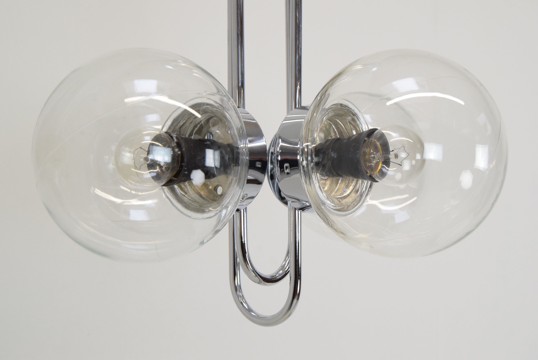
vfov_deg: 26.5
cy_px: 180
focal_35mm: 51
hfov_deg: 38.9
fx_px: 763
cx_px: 269
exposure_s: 1/250
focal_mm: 34
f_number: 8
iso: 1600
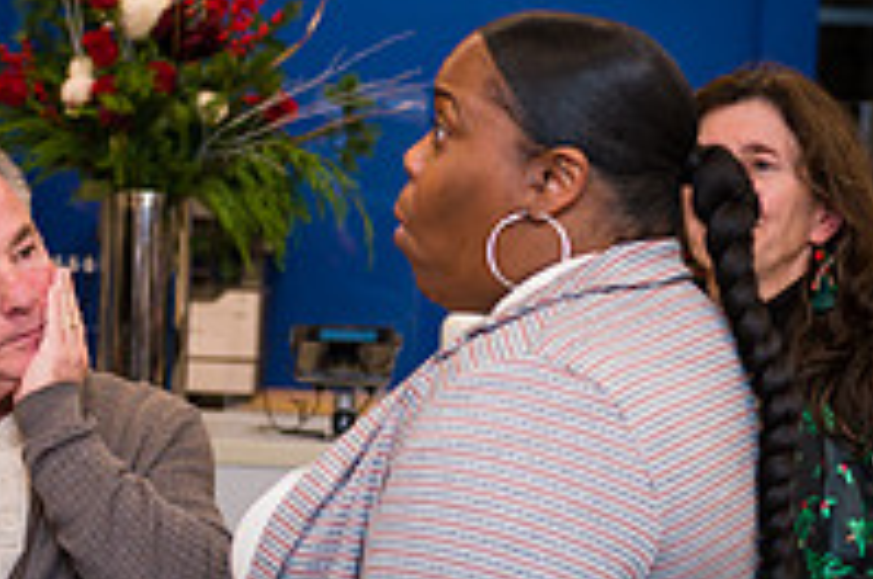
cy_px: 452
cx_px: 215
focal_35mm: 111
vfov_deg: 12.3
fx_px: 2687
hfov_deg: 18.3
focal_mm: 38
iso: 400
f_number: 3.2
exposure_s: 1/200
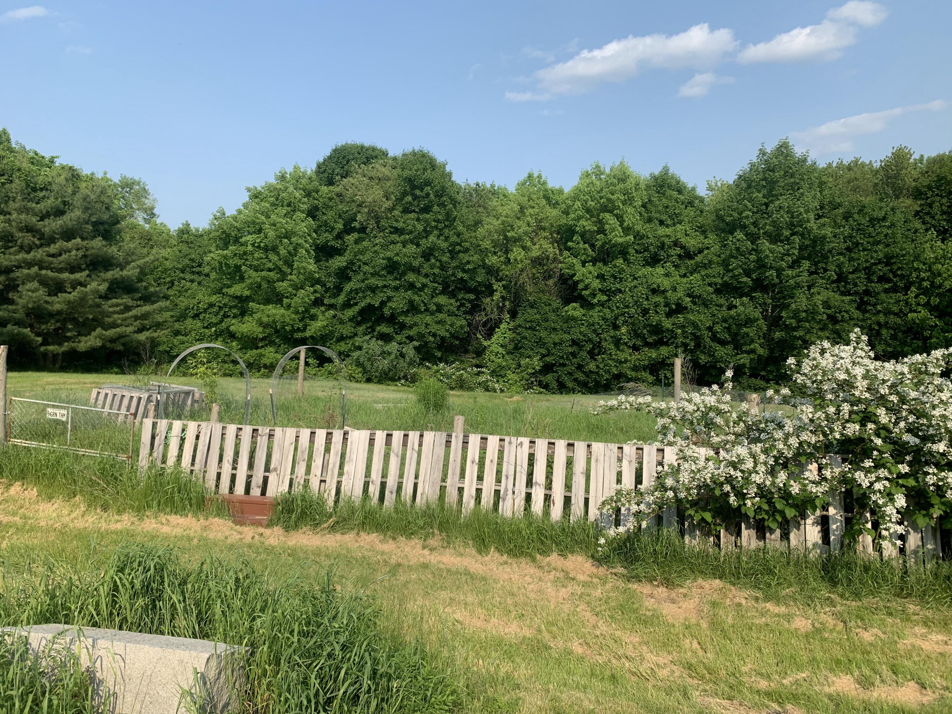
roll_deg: +2.3
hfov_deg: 67.3
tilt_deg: -7.8
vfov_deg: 53.1
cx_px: 476
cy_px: 357
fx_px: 715
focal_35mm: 26
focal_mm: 4.25
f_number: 1.8
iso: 25
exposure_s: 1/1536
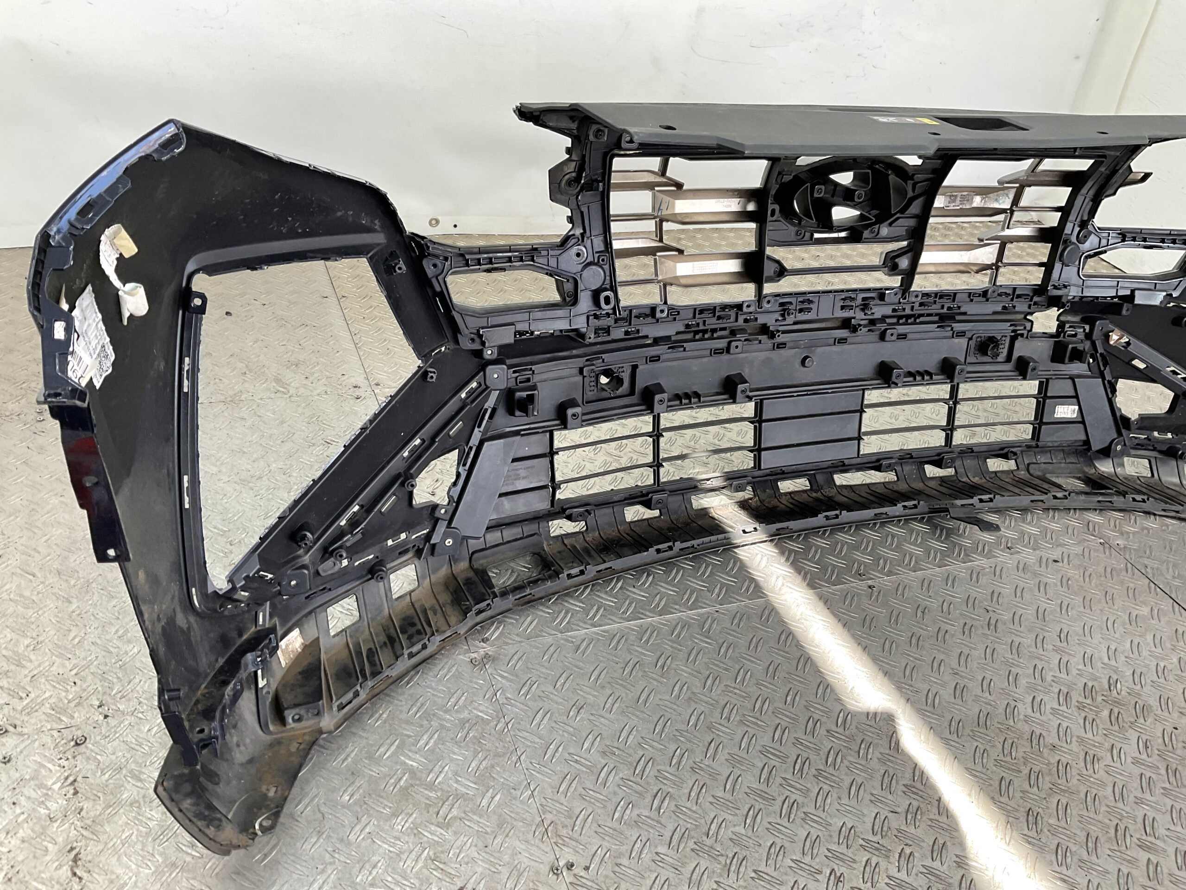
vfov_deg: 48.2
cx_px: 593
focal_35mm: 29
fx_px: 994
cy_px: 445
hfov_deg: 61.7
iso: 32
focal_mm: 3
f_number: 1.8
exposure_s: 1/120
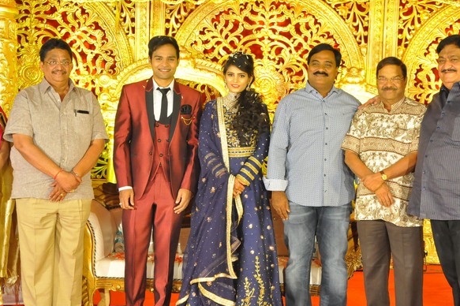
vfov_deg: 15.2
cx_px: 271
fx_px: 1149
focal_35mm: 90
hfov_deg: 22.6
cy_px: 149
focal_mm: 50
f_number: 7.1
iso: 2500
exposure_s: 1/125
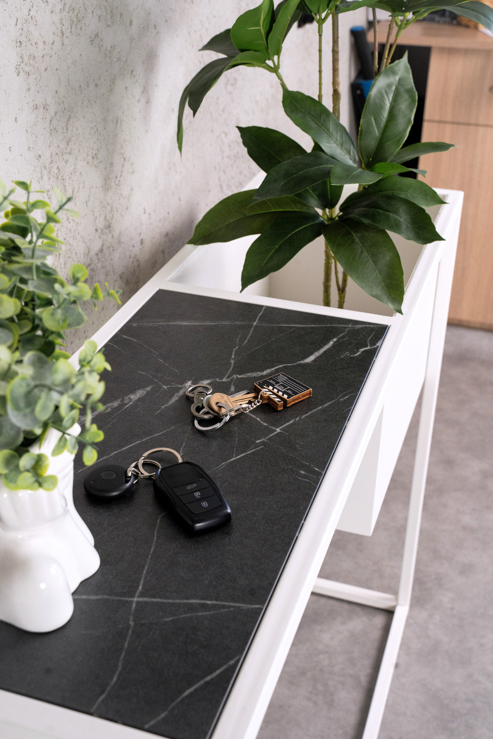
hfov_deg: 29.9
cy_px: 370
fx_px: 924
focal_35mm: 45
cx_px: 246
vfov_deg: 43.6
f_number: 9
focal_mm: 45
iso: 2000
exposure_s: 1/100
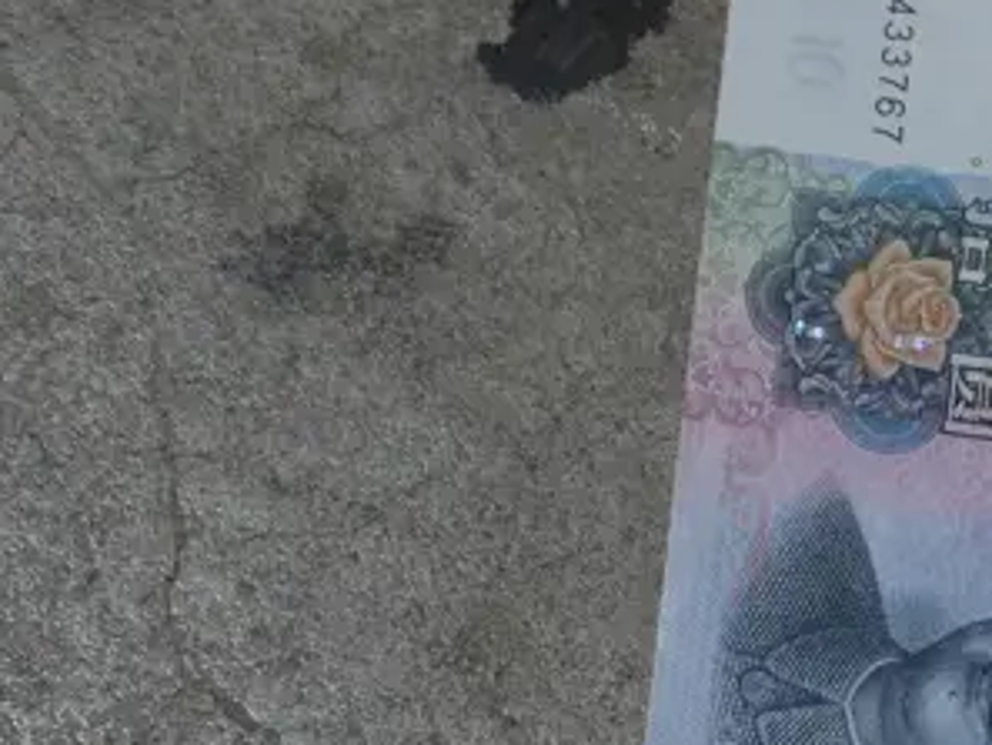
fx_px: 3956
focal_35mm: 138
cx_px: 1630
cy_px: 1224
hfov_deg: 13.2
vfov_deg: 10.3
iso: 200
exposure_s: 1/60
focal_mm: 20
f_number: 5.6
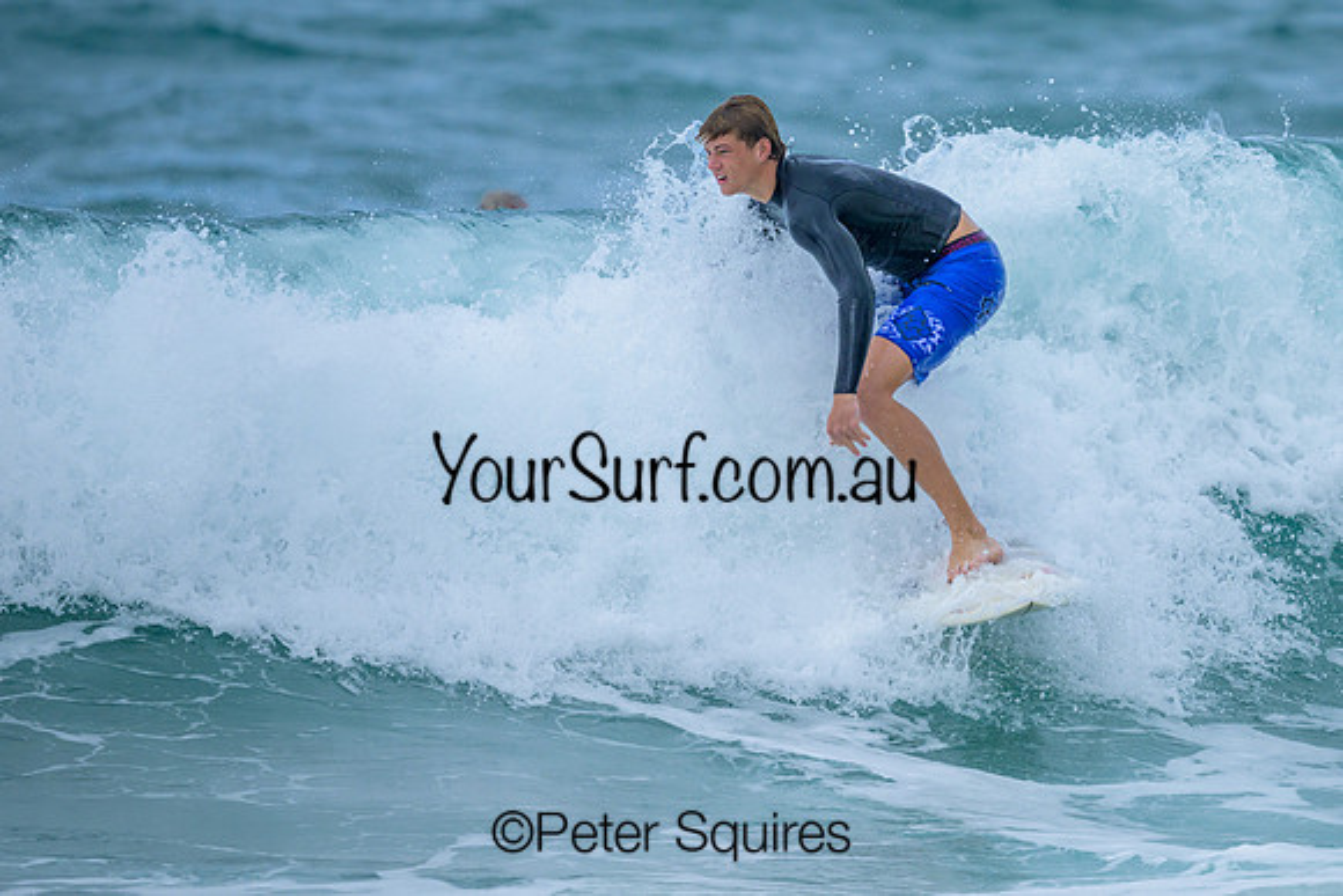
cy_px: 331
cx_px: 850
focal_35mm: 1013
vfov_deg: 1.4
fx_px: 37800
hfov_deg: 2.0
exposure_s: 1/2000
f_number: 6.3
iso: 400
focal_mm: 800
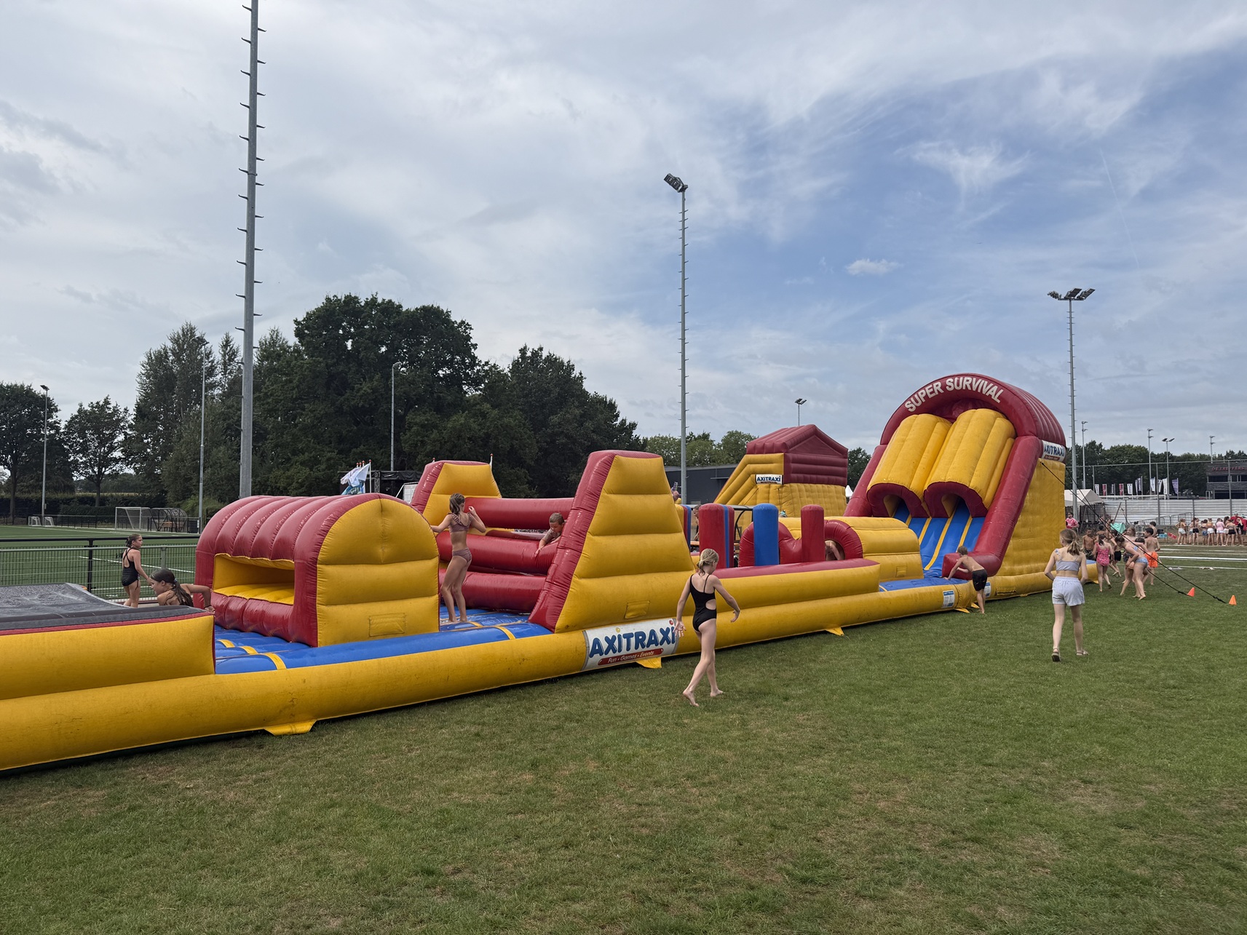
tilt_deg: +3.0
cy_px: 468
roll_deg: +0.0
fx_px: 865
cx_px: 624
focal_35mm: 24
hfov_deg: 71.6
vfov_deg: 56.8
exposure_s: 1/5714
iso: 80
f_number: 1.78
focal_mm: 6.76
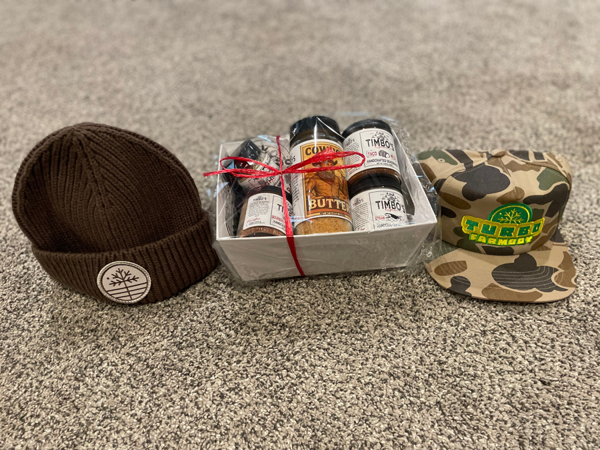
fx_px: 451
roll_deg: +3.0
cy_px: 225
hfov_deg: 67.3
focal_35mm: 26
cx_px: 300
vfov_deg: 53.1
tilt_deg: -43.5
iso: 400
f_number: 1.6
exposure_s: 1/60
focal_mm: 4.2
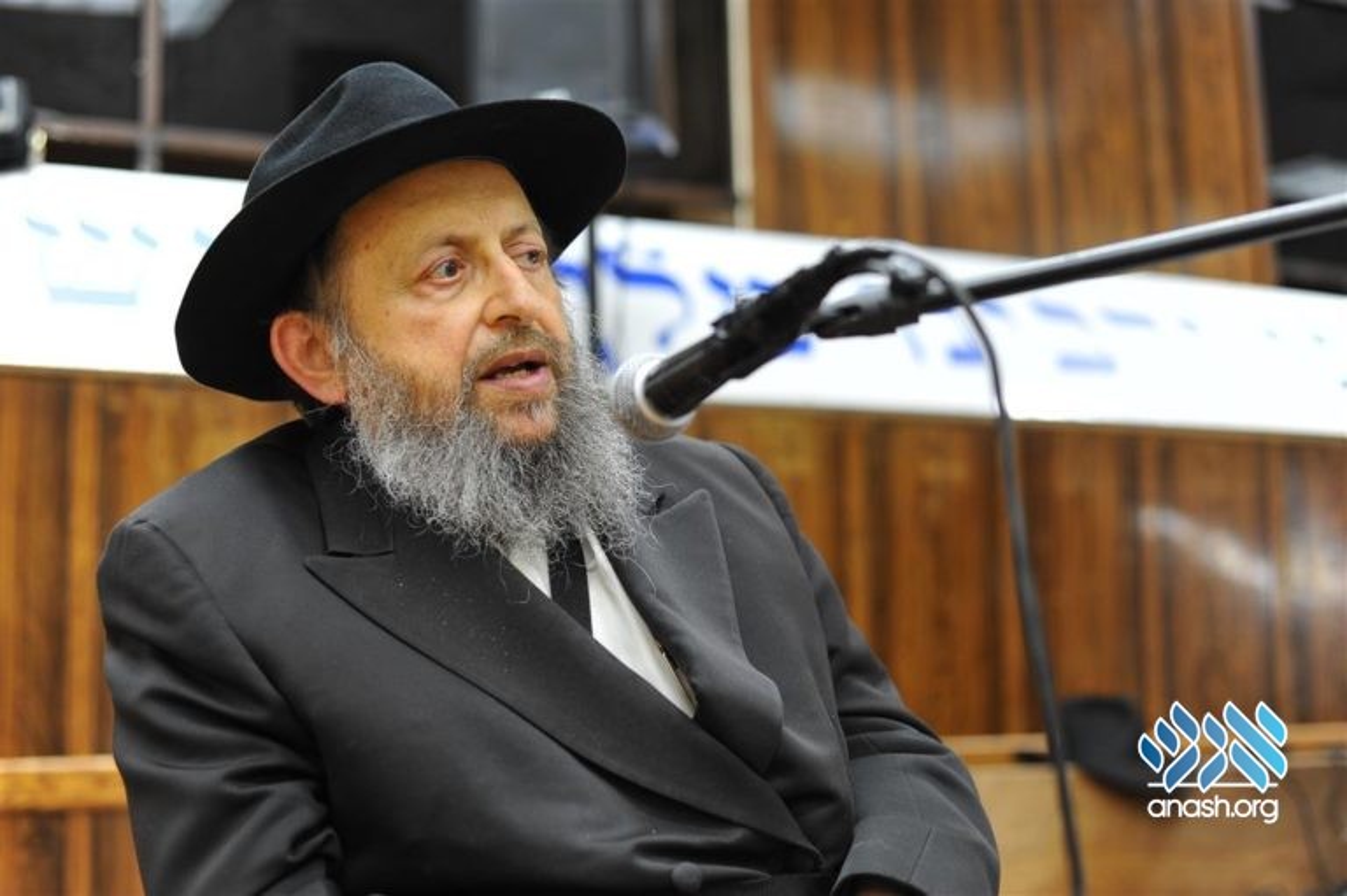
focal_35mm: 50
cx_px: 674
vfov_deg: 27.0
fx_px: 1870
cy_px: 448
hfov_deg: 39.6
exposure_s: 1/100
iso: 1000
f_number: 2.5
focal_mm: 50
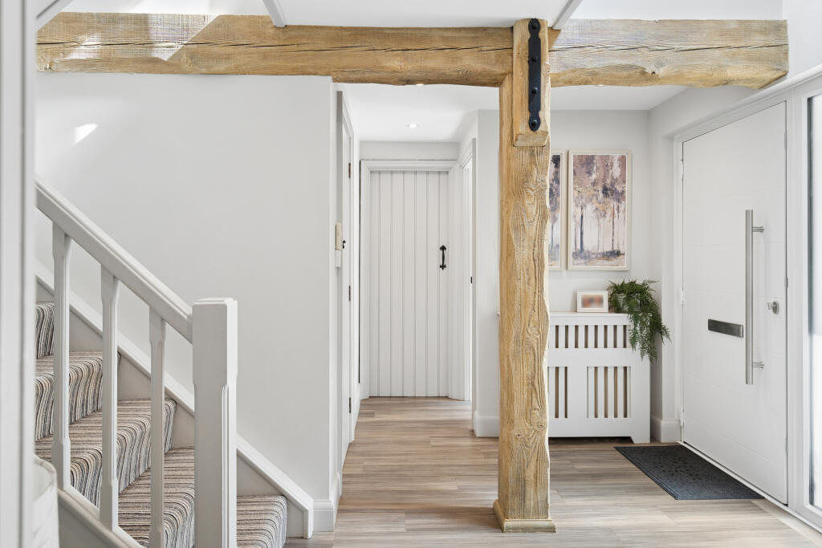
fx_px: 502
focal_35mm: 22
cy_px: 274
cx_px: 411
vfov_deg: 57.2
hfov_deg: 78.6
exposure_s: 1/15
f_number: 5.6
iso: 400
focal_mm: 22
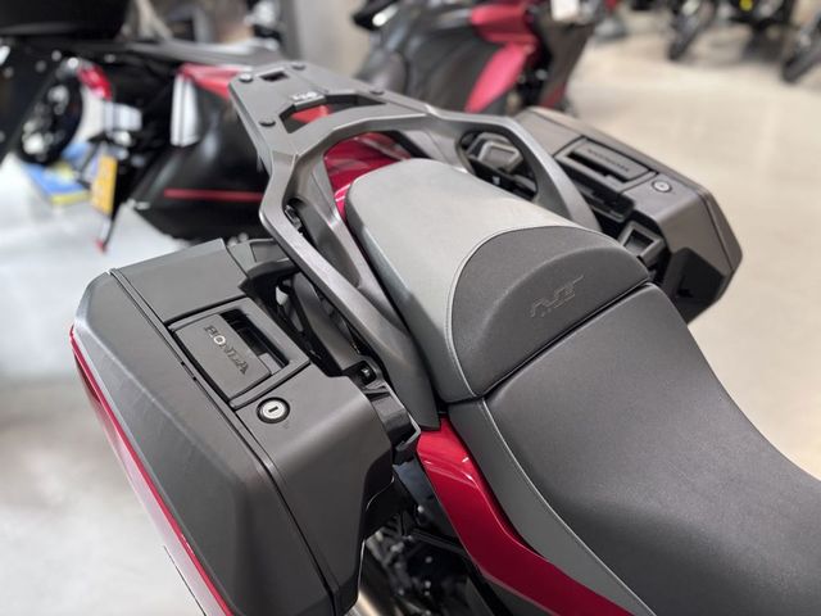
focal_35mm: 26
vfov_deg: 53.1
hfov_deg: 67.3
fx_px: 617
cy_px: 308
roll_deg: +1.7
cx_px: 410
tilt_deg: -34.9
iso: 400
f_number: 1.6
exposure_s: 1/50
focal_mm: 5.96
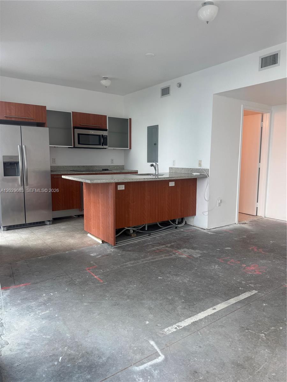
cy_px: 191
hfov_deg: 56.8
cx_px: 144
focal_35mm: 24
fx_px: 265
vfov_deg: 71.6
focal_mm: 6.76
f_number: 1.78
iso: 64
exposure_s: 1/159
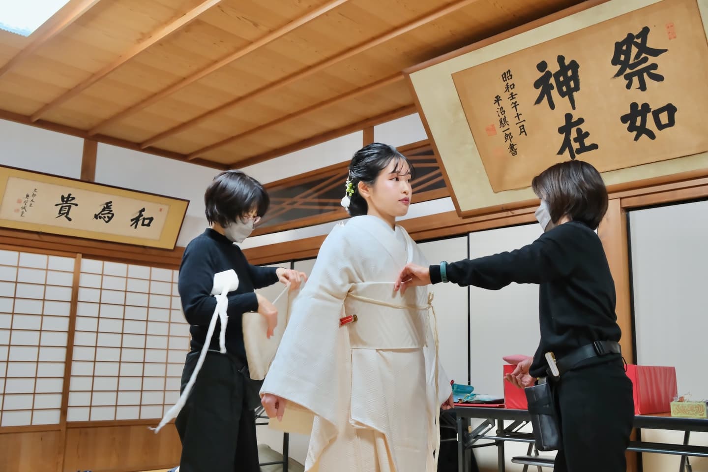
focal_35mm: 36
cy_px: 236
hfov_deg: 53.1
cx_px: 354
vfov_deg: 36.8
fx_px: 708
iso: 3200
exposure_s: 1/60
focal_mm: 24
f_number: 4
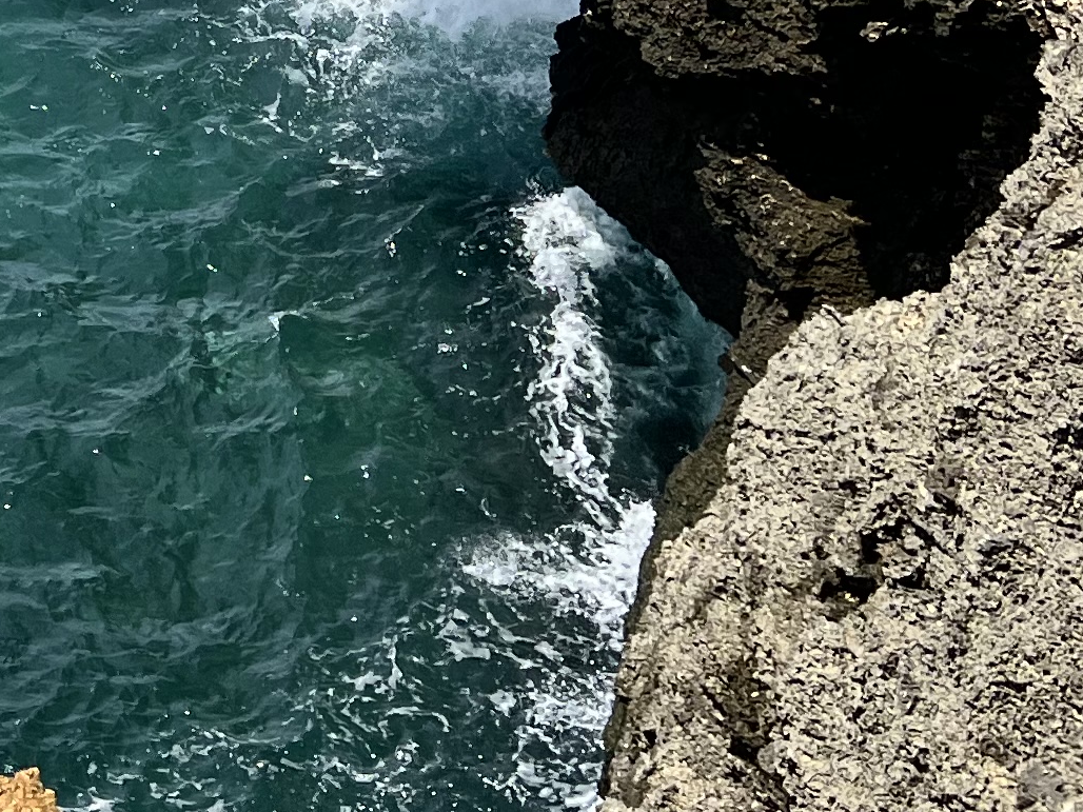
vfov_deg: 13.9
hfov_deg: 17.4
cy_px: -290
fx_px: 3191
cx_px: -528
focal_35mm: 102
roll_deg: +0.9
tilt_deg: -27.8
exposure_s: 1/2994
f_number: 1.5
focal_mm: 5.7
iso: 50
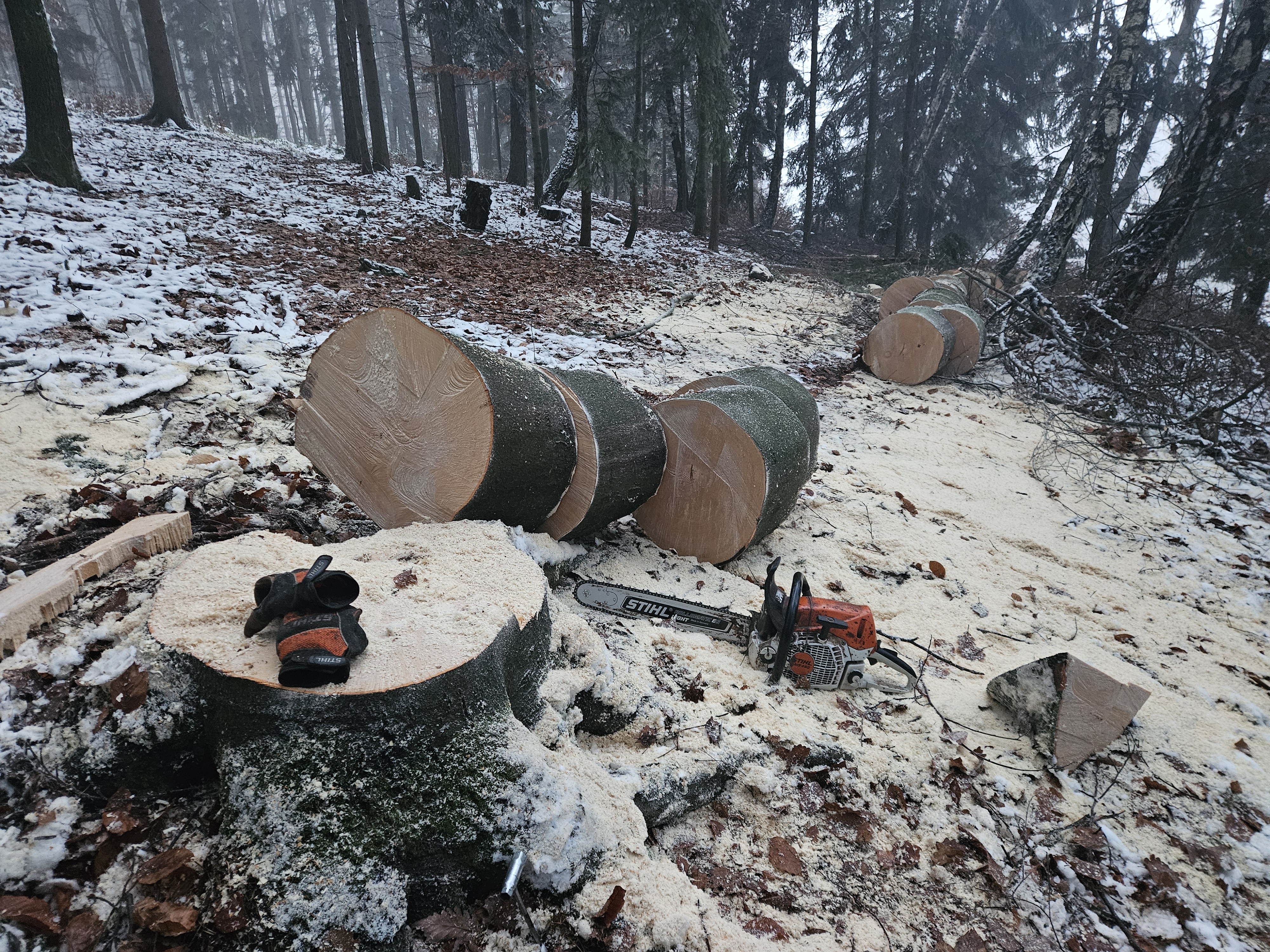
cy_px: 476
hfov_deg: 73.9
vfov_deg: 58.9
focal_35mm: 23
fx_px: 844
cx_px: 635
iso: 1000
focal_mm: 5.4
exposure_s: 1/25
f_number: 1.8
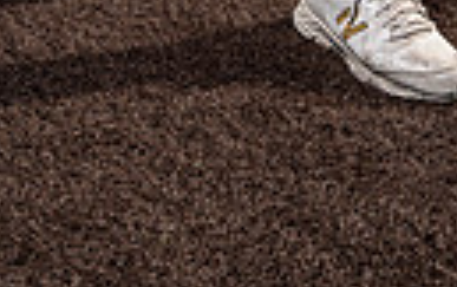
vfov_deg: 8.7
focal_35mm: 135
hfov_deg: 15.2
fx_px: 1684
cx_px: 461
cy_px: -432
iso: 100
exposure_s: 1/250
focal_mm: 38
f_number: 9
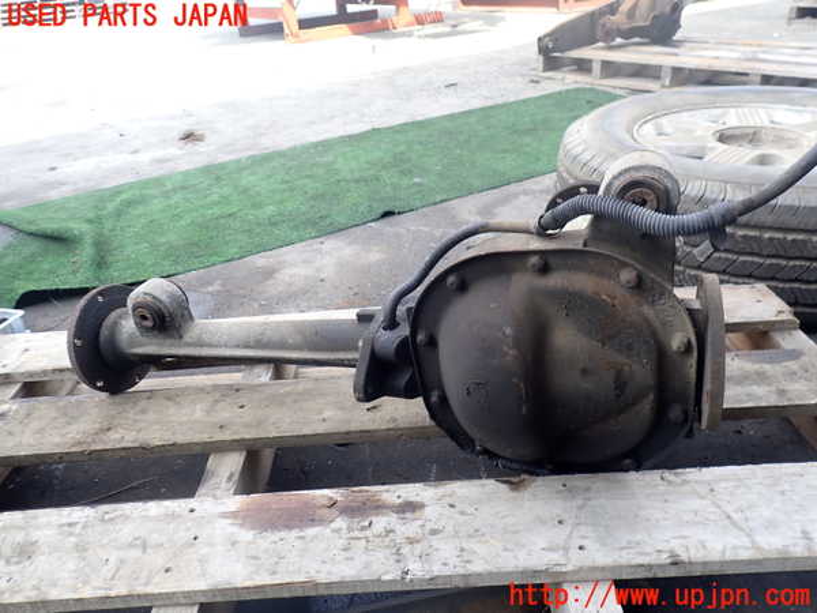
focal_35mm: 25
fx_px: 590
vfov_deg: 54.9
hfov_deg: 69.4
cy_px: 306
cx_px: 408
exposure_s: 1/125
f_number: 2.8
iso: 100
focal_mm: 4.5
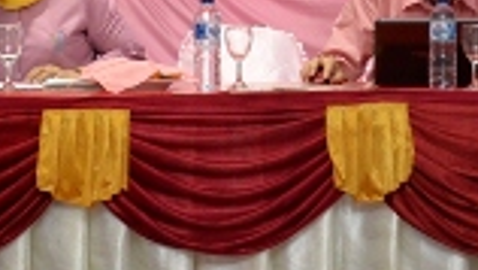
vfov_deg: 4.4
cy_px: -46
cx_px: 239
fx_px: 3487
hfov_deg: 7.8
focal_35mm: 275
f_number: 4.5
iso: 1800
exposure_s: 1/200
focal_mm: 65
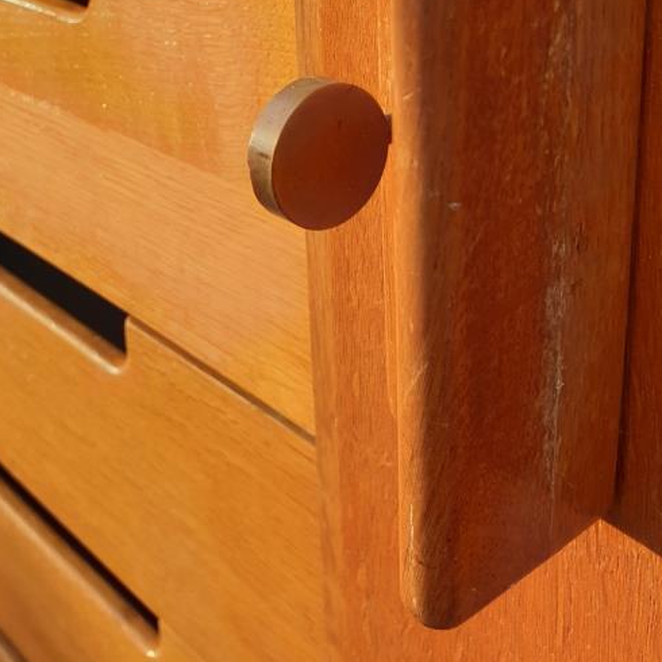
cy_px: 115
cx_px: 251
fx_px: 1039
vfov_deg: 34.1
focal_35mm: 48
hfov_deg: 35.2
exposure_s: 1/255
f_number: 2.4
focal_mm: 4.3
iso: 50
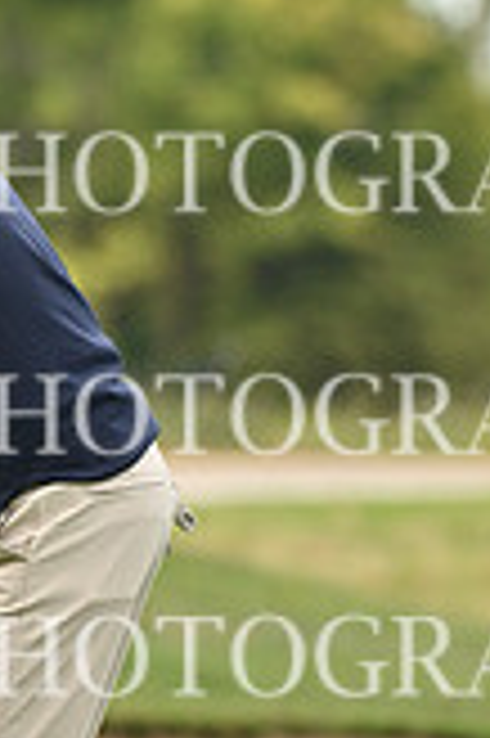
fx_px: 21768
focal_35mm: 1064
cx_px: -106
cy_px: 536
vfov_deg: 1.9
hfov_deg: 1.3
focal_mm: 200
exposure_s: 1/1600
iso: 200
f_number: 3.5
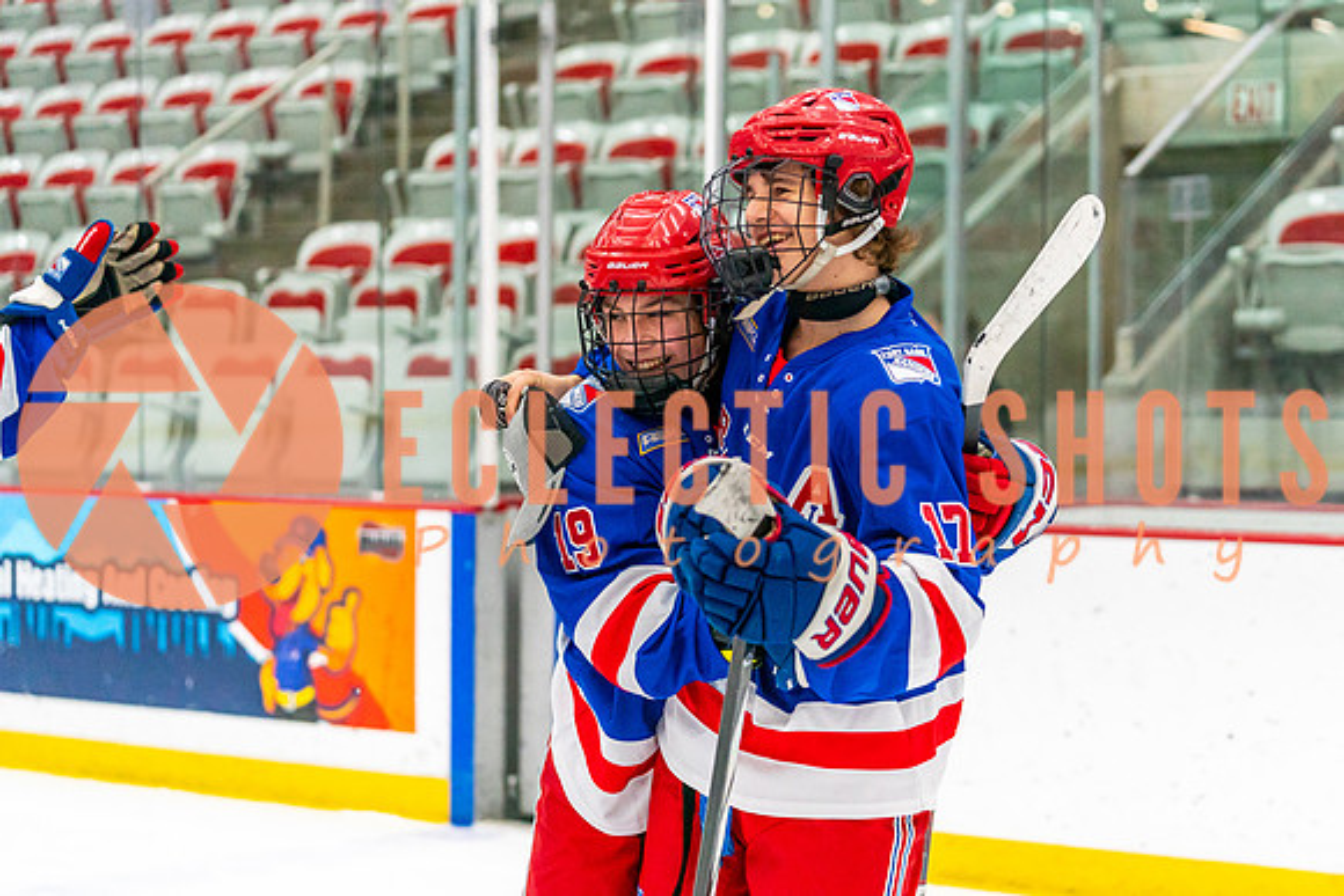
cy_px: 381
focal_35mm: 80
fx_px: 3006
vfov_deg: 17.0
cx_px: 773
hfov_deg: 25.2
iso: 3200
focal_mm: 70
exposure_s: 1/1250
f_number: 2.8
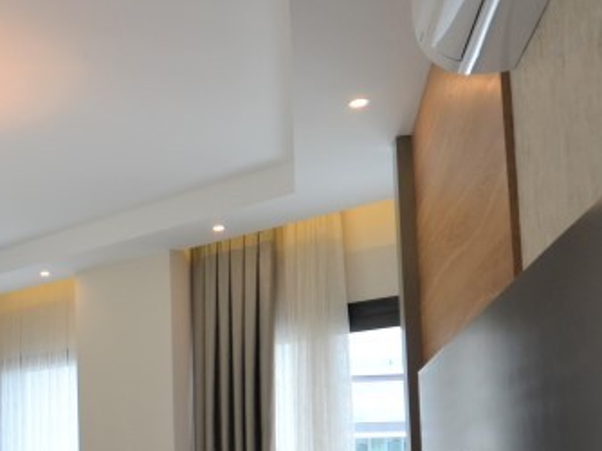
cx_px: -40
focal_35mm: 50
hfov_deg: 33.8
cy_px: 402
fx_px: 869
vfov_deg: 28.0
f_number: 5.6
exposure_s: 1/125
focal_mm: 10
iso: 400
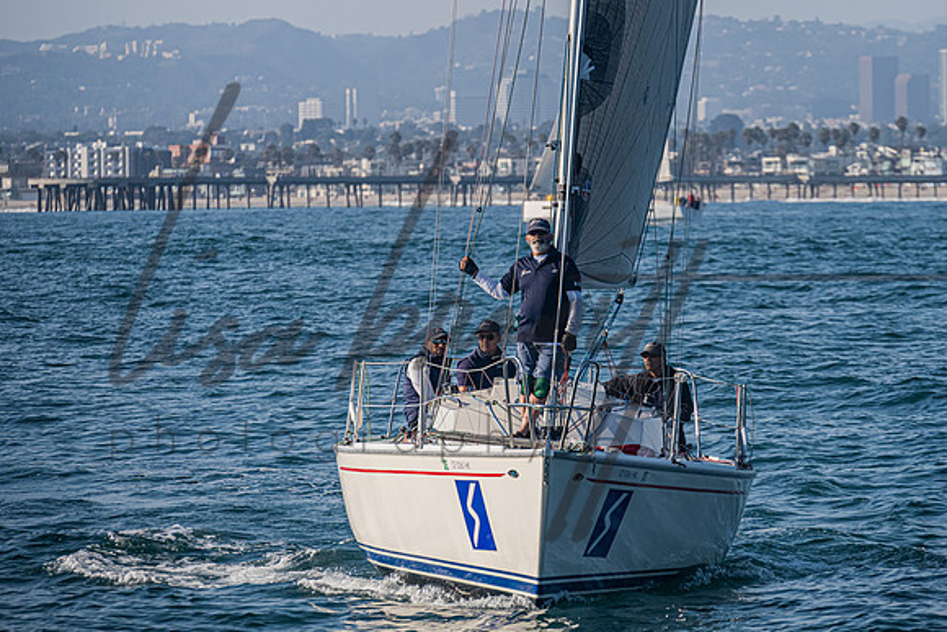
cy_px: 210
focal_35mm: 271
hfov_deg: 7.6
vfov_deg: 5.1
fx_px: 7119
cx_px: 561
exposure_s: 1/1250
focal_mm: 200
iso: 400
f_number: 6.3
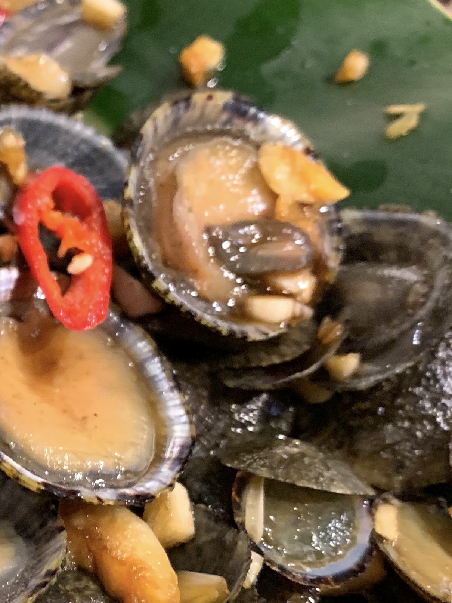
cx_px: -105
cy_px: 358
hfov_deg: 20.9
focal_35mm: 65
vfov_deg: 29.8
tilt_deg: -46.3
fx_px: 1132
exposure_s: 1/30
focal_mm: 4.25
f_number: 1.8
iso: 500
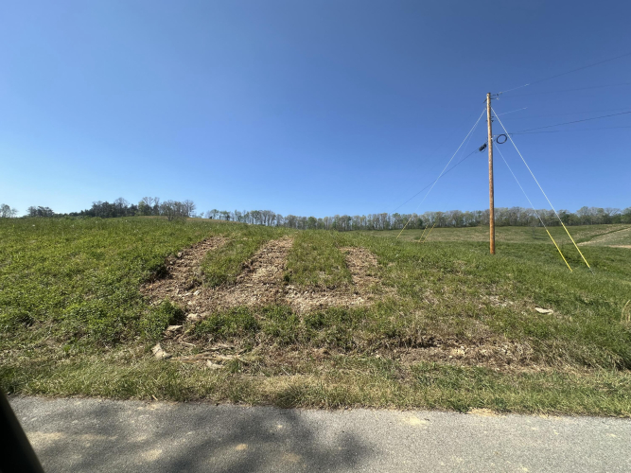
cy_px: 236
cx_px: 316
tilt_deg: +5.4
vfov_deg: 85.7
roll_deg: -3.4
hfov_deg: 102.1
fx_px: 255
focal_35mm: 14
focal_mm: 2.22
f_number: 2.2
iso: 50
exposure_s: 1/1855
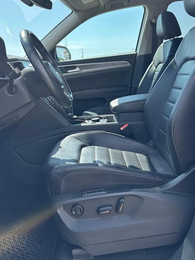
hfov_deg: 41.7
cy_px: 84
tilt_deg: -2.4
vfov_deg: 52.8
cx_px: 108
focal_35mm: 34
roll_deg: +4.0
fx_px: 256
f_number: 1.78
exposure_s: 1/1040
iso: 80
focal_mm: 6.86
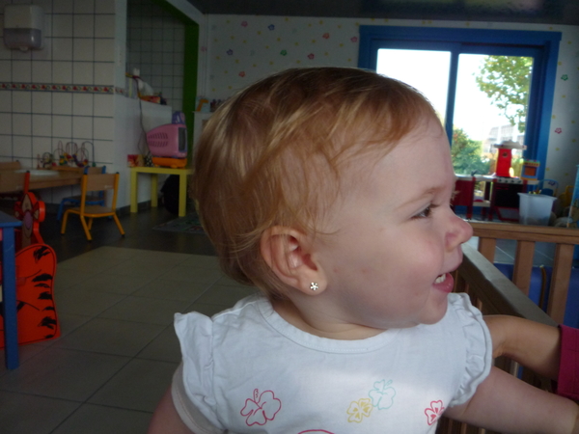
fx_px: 502
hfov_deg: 60.0
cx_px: 290
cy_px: 217
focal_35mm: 30
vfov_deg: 46.8
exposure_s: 1/100
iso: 200
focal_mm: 5.2
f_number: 3.3
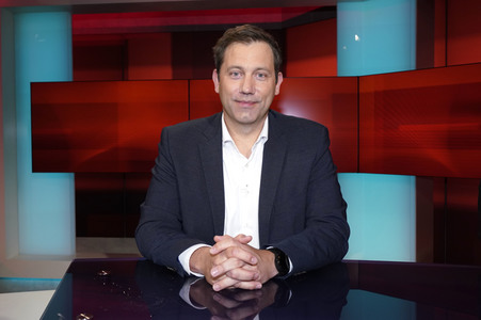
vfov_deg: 46.3
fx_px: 374
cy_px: 160
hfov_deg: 65.5
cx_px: 240
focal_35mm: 28
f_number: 5.6
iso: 1600
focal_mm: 28
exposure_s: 1/125
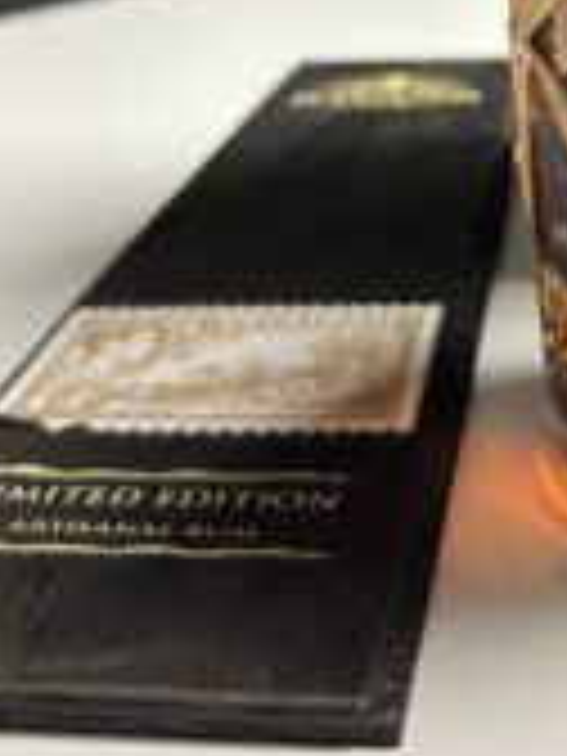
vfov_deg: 31.0
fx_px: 1245
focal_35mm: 57
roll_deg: +1.9
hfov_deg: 25.0
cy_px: -18
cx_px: 486
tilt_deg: -9.9
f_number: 1.78
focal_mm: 6.86
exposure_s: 1/50
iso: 200
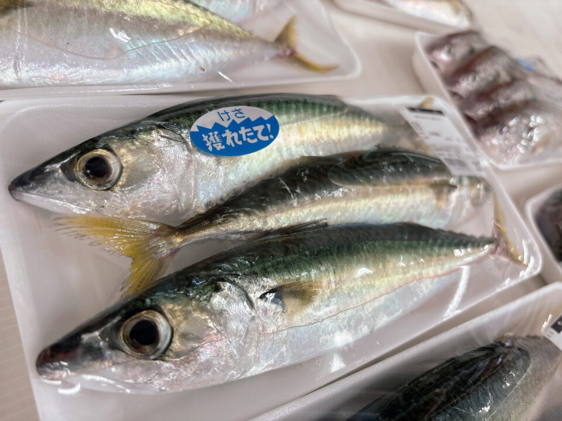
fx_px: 422
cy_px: 210
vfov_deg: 53.1
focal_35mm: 26
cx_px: 281
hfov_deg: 67.3
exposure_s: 1/60
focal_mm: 5.96
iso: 80
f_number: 1.6
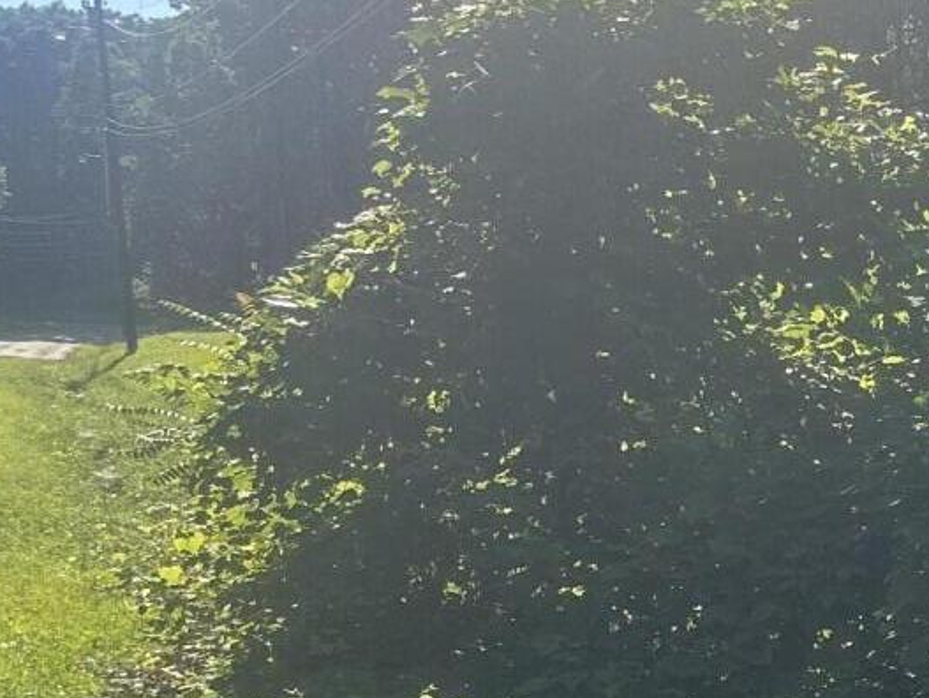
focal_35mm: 91
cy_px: 589
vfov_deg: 16.1
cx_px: 1602
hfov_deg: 17.8
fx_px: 2444
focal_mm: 6.86
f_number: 1.78
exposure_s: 1/1639
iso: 80
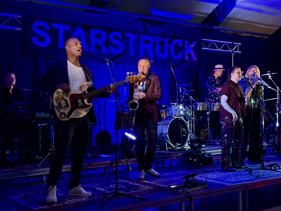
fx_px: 390
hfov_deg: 39.7
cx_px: 140
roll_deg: +0.7
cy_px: 106
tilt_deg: -0.7
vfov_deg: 30.3
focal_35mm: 48
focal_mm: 6.76
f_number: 1.78
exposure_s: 1/25
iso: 800
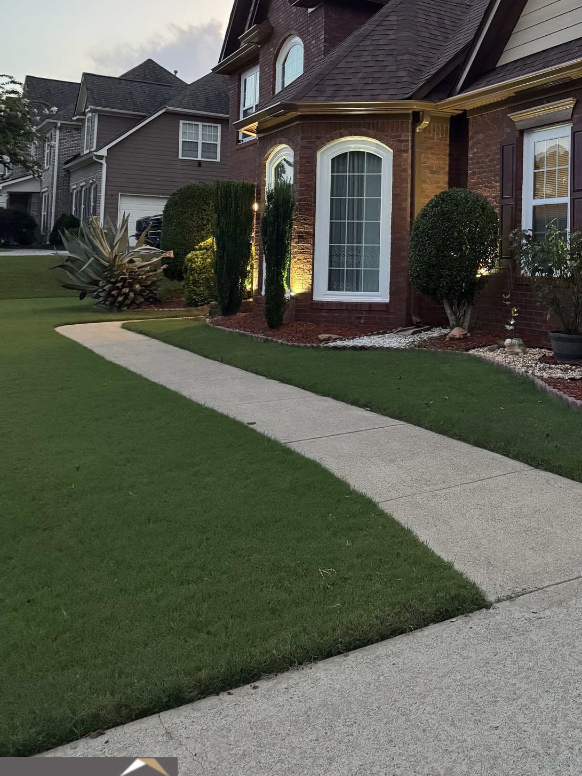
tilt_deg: +2.3
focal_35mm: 38
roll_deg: -1.0
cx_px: 455
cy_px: 204
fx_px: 852
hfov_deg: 36.6
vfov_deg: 47.3
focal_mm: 6.76
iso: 800
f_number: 1.78
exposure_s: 1/51
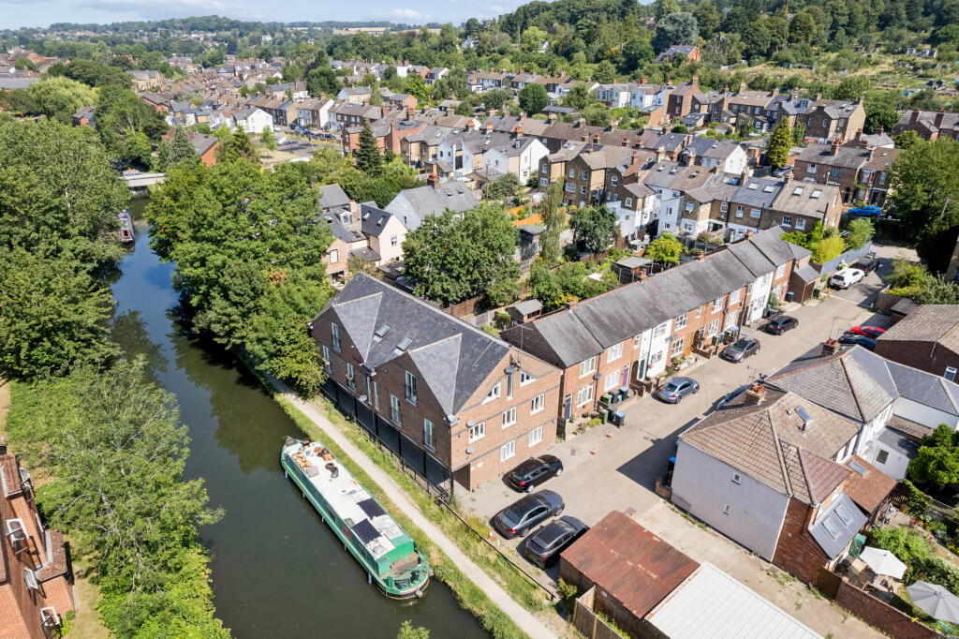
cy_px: 320
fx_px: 586
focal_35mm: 22
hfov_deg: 78.6
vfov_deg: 57.2
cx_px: 480
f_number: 2.8
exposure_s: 1/1600
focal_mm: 8.4
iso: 140
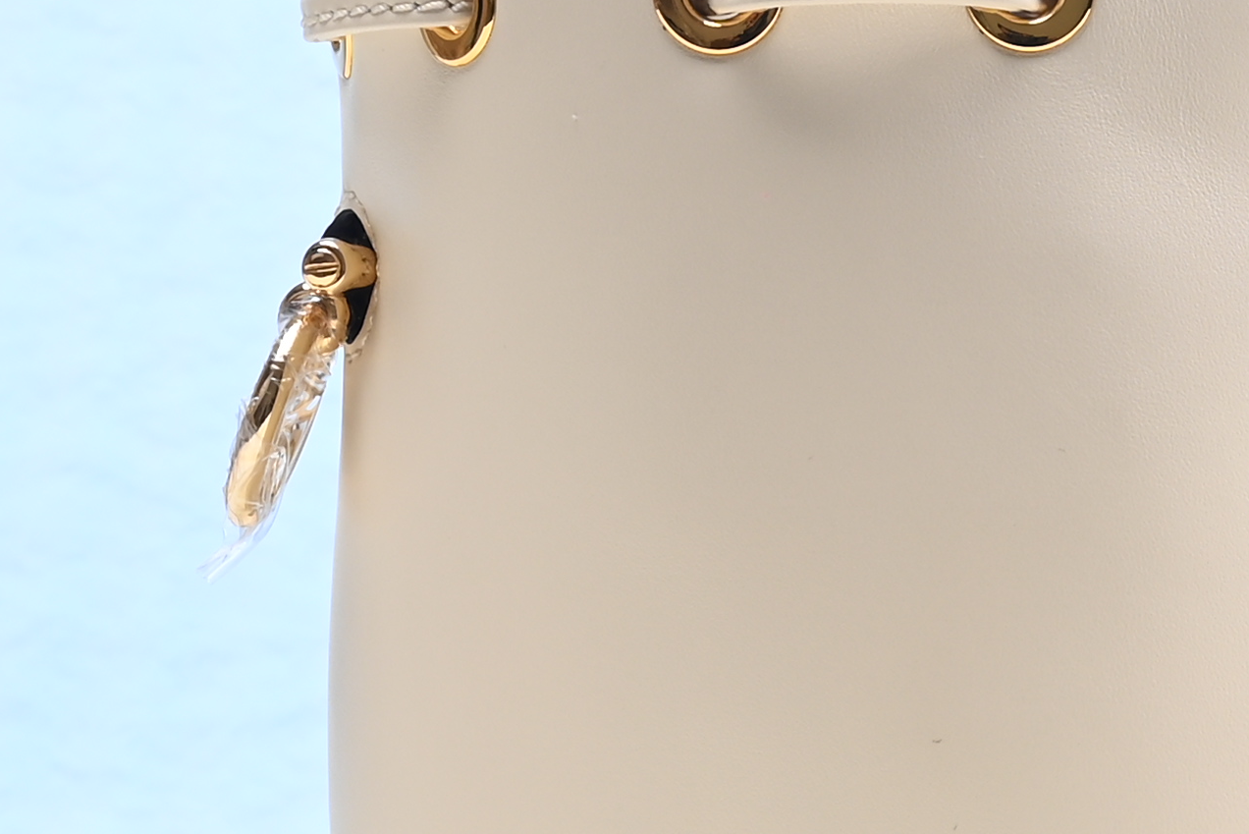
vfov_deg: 7.8
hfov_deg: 11.7
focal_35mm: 175
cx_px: 1090
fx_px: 6073
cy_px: 292
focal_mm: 37
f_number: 16
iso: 100
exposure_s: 1/2
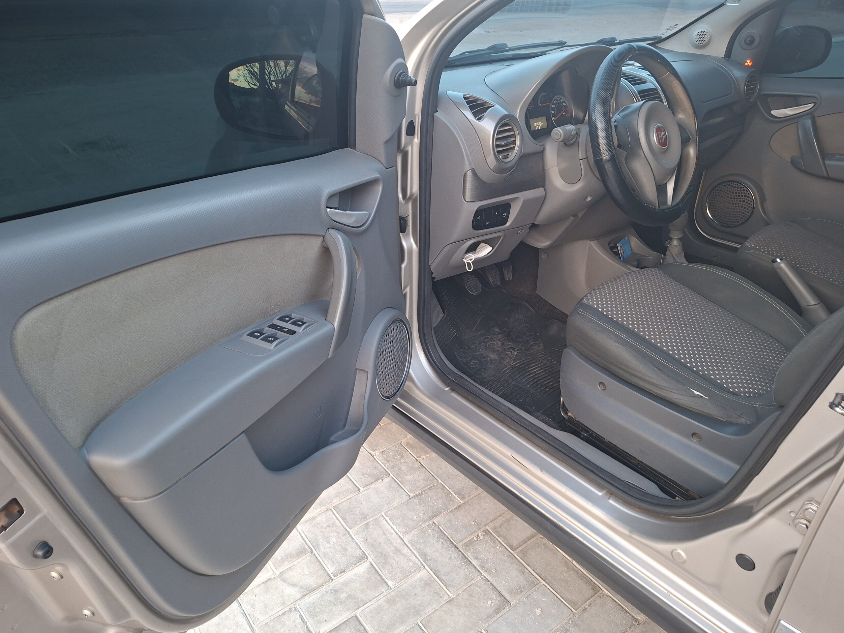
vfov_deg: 58.9
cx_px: 422
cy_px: 316
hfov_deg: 73.9
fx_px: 561
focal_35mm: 23
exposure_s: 1/60
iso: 200
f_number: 1.8
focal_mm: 5.54
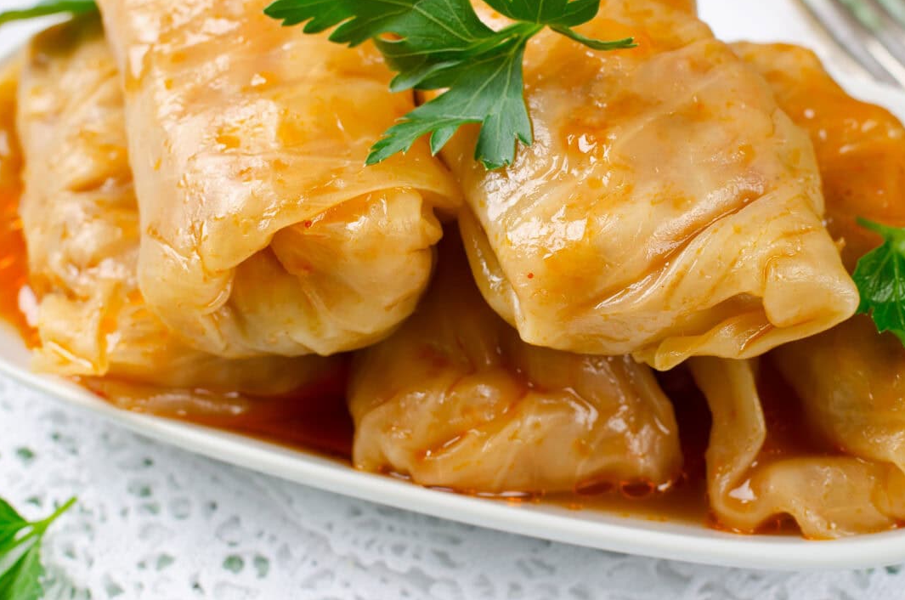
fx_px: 1900
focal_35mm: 76
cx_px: 507
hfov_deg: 26.8
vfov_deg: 17.9
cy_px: 218
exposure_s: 1/125
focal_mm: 35
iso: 100
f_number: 7.1
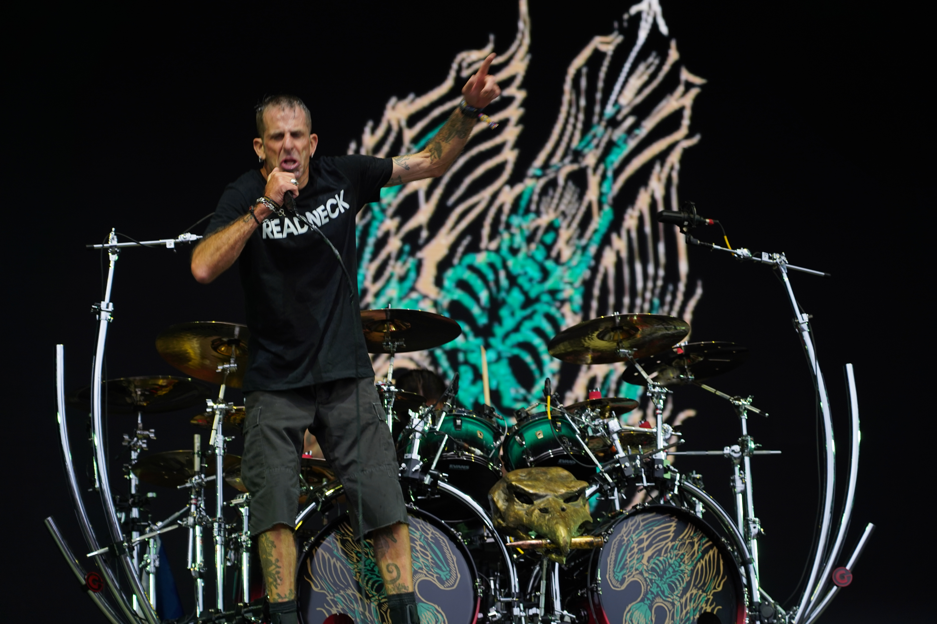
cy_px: 312
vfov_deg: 13.0
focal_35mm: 105
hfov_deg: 19.5
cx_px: 468
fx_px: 2733
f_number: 4
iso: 250
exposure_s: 1/125
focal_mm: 105
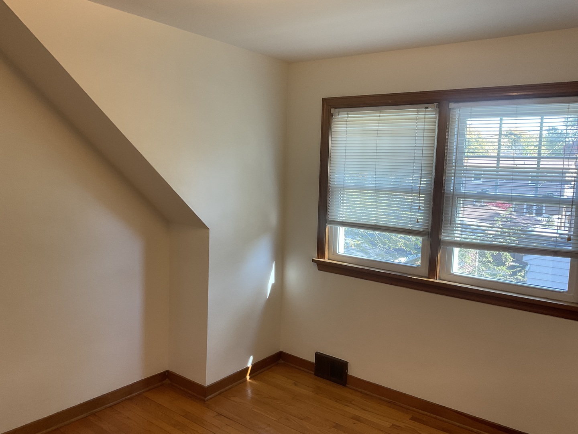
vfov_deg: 48.2
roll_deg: -2.3
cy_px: 217
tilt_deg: -6.4
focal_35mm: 29
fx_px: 484
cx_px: 289
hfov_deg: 61.7
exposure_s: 1/60
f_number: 1.8
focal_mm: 3
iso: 40
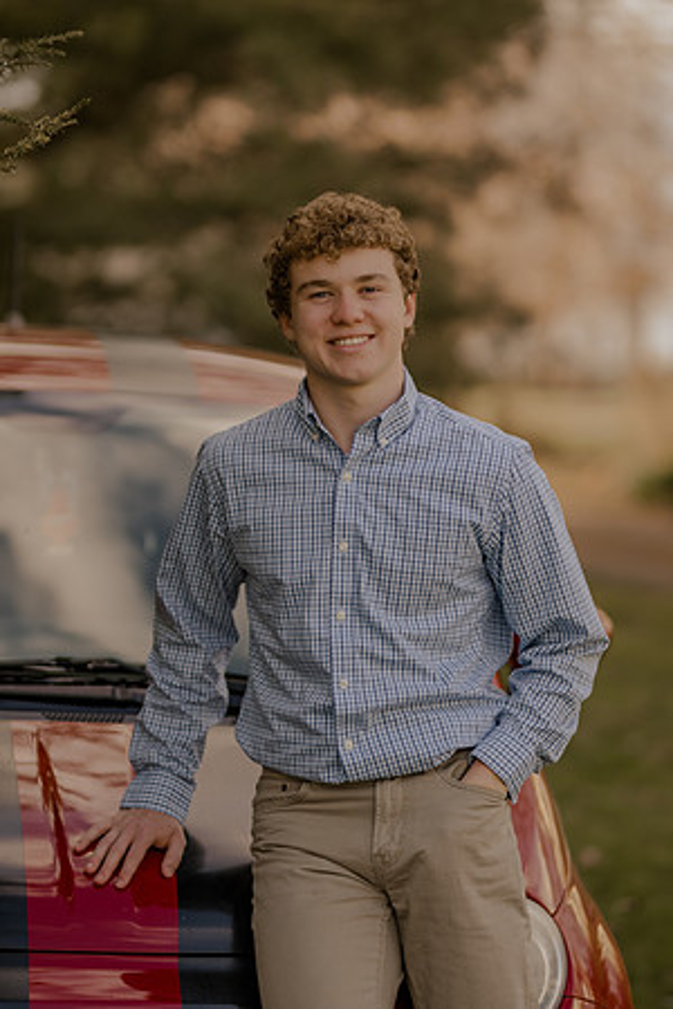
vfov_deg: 16.1
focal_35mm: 127
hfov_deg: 10.8
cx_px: 336
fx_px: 3561
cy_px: 504
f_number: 1.4
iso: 100
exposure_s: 1/800
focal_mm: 85
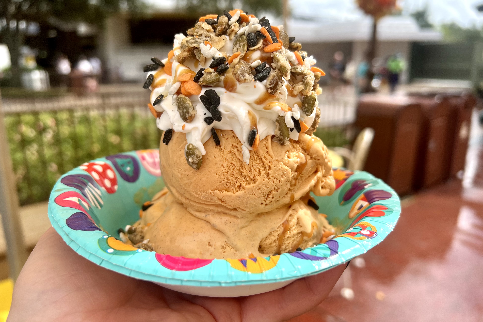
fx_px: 376
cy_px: 168
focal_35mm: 28
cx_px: 242
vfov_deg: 46.4
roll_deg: +0.3
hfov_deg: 65.5
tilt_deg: -14.4
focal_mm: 5.7
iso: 50
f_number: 1.5
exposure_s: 1/2994
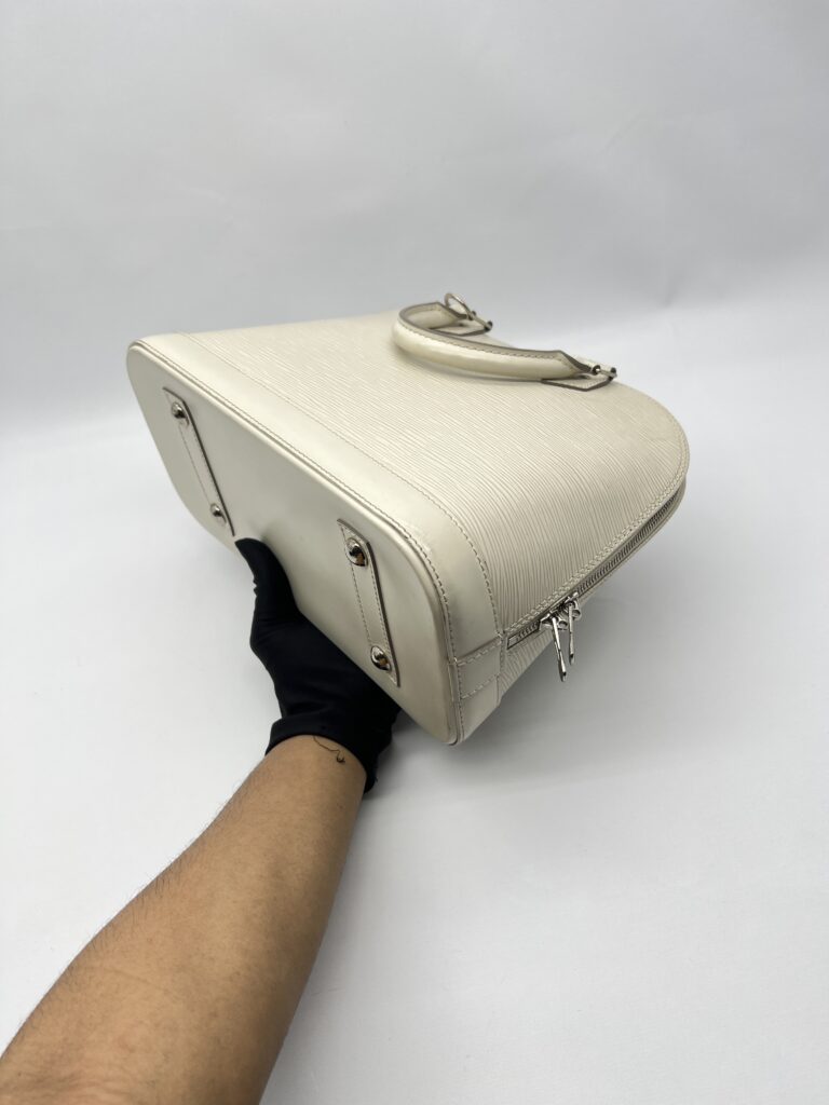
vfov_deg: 67.3
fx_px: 830
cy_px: 552
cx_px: 414
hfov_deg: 53.1
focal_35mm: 26
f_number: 1.5
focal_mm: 5.7
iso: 32
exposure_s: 1/145
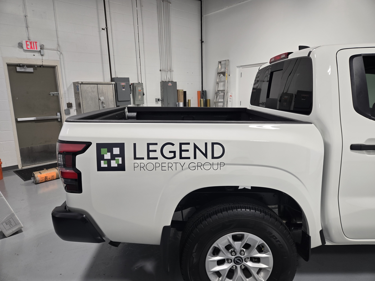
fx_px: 249
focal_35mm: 23
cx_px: 188
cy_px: 140
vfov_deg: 58.9
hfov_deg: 73.9
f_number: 1.8
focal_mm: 5.4
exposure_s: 1/120
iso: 80
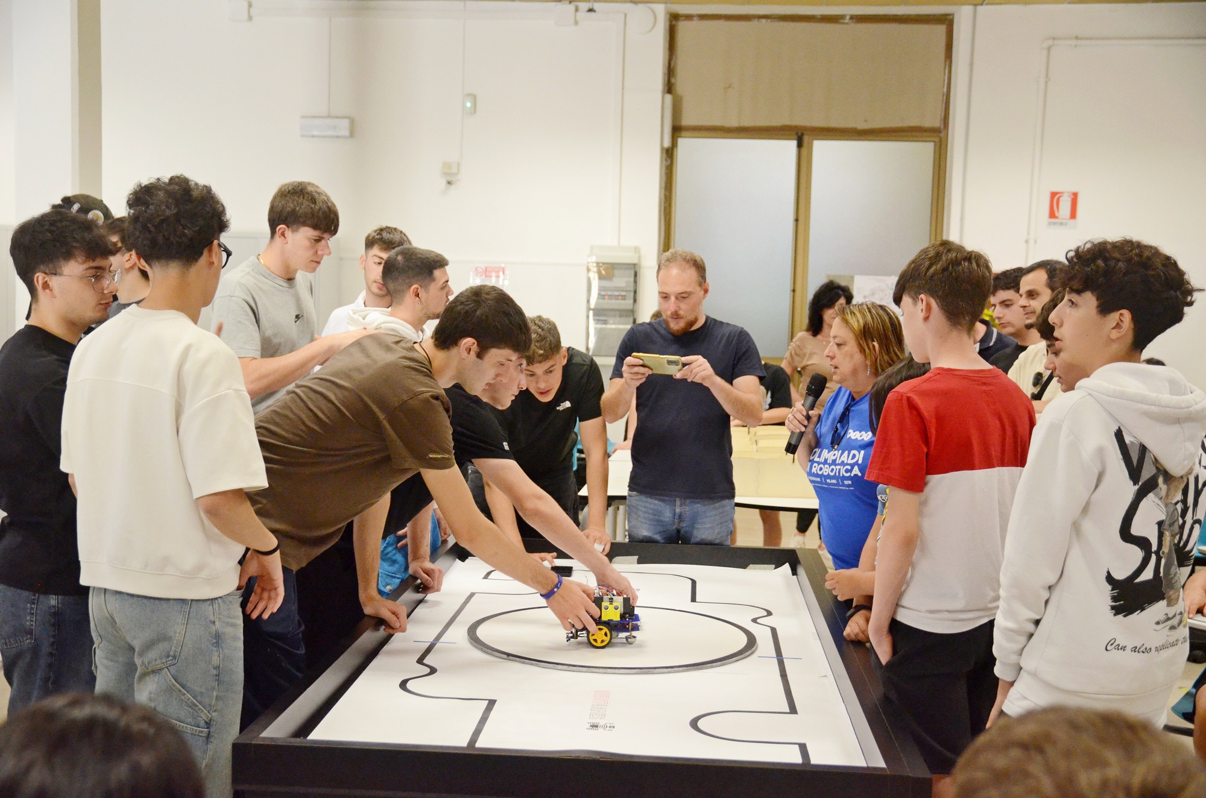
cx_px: 603
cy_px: 399
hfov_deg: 42.4
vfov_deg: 28.8
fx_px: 1554
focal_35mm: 46
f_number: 3.3
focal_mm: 31
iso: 2500
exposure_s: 1/200
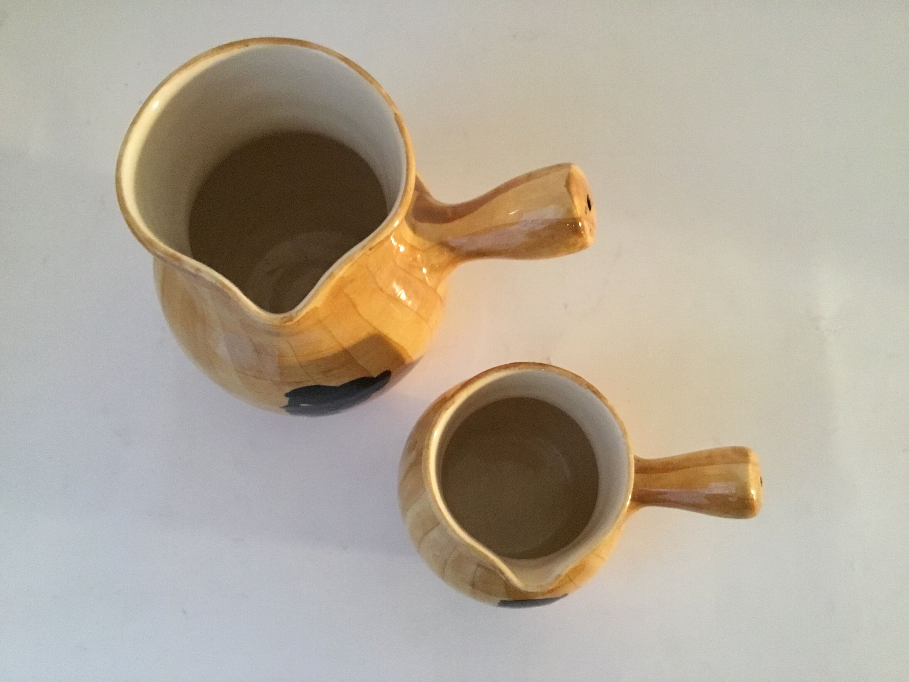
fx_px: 814
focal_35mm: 31
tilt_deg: -75.4
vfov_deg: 45.4
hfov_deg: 58.4
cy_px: 341
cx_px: 454
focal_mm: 3.3
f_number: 2.4
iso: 250
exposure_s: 1/25
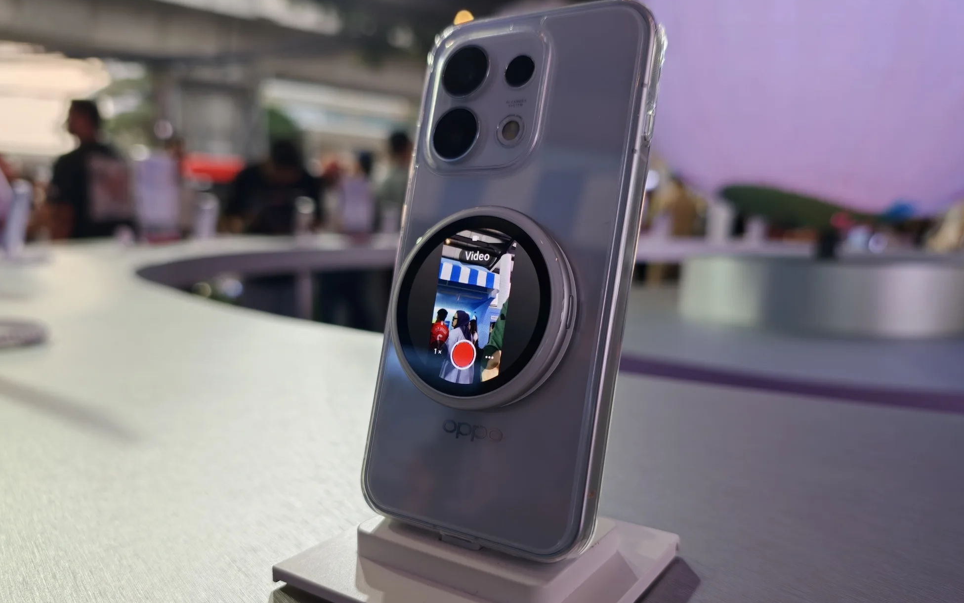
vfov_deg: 49.1
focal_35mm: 25
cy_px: 345
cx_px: 486
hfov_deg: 72.5
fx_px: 657
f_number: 1.5
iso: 125
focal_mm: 7.73
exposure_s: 1/100
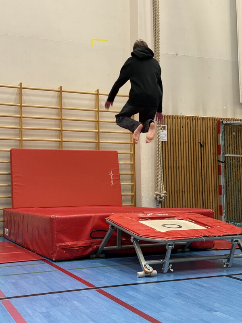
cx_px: 121
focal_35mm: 48
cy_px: 162
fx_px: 447
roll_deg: +0.3
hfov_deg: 30.3
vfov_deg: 39.7
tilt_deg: +4.2
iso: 125
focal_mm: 6.76
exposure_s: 1/50
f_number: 1.78
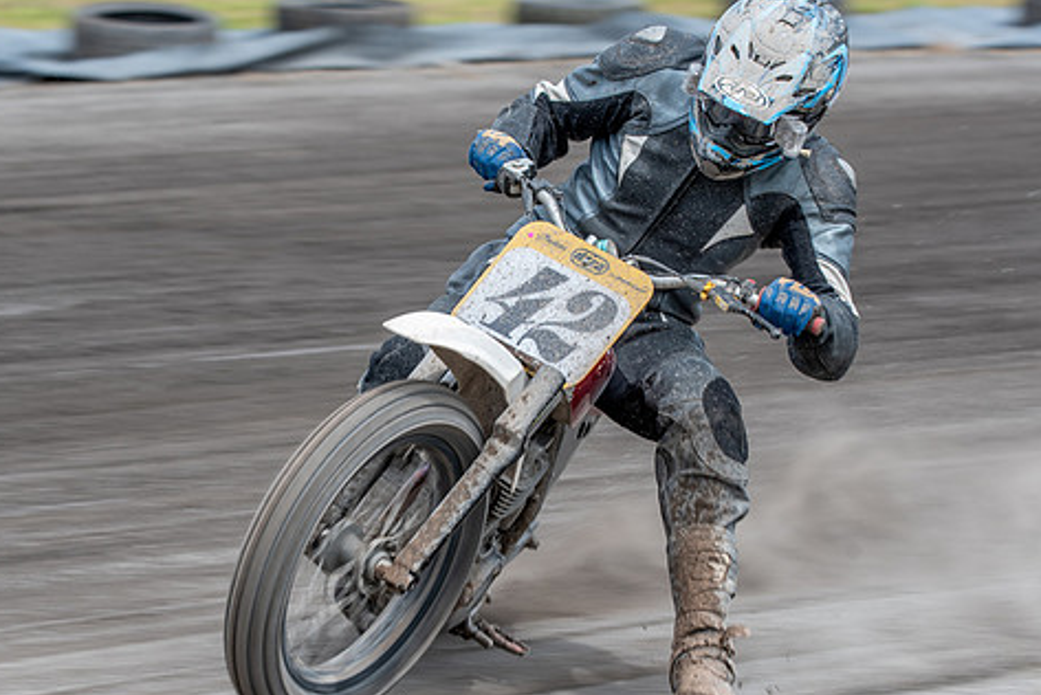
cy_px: 456
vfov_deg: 4.7
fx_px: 8449
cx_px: 379
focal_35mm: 292
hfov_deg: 7.0
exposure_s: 1/250
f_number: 7.1
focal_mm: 185
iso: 200
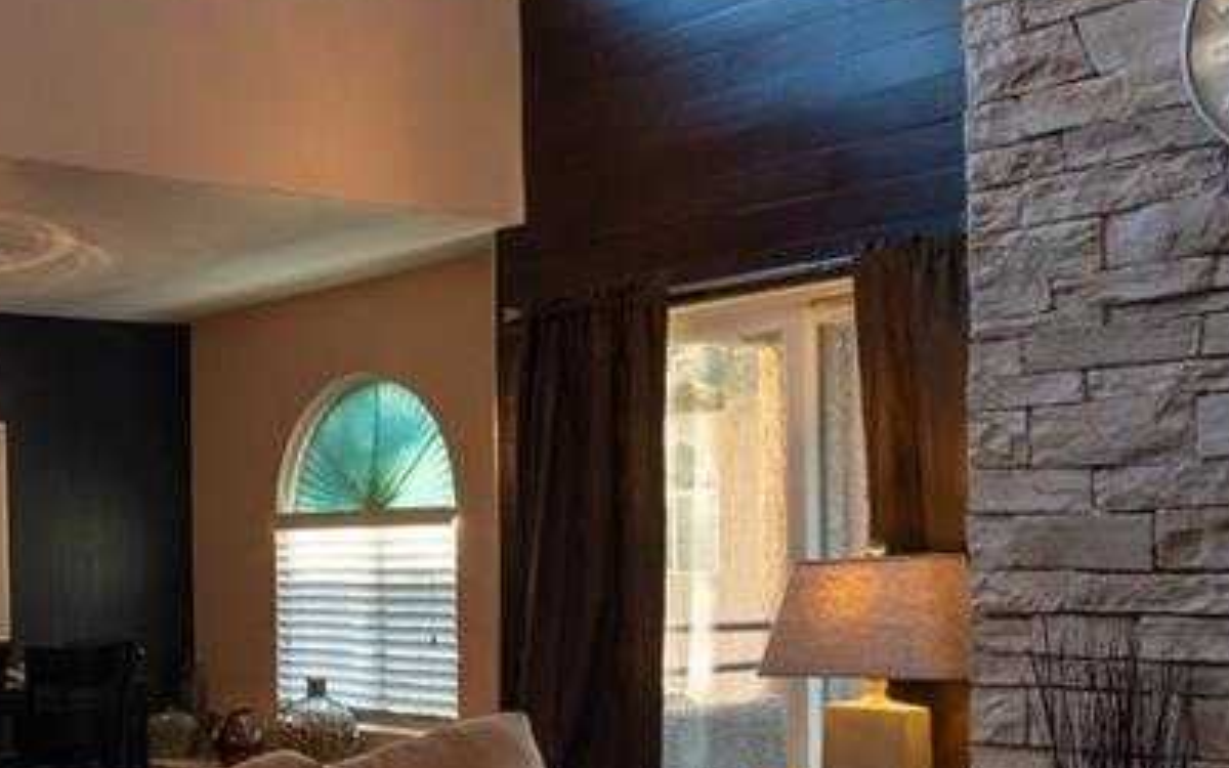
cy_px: 608
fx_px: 1574
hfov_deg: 40.9
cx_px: 246
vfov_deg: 26.9
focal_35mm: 47
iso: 100
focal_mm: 12
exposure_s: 1/8
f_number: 5.6
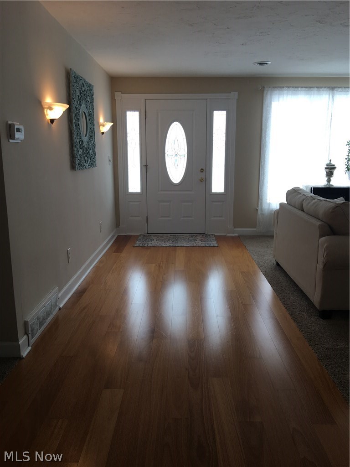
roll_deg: -0.4
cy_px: 234
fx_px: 391
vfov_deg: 61.7
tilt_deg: -11.0
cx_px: 175
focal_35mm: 29
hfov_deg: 48.2
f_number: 2.2
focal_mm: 4.15
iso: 25
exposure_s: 1/60
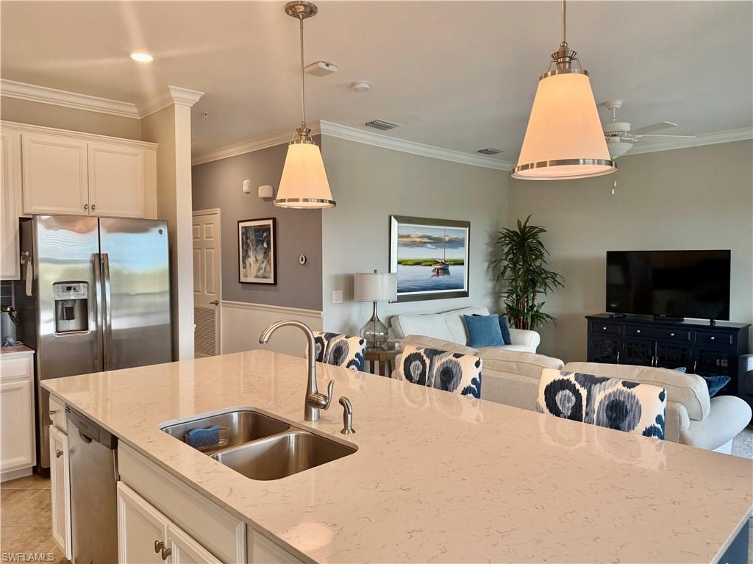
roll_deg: -2.6
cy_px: 282
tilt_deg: -0.1
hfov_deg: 71.6
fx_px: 522
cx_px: 376
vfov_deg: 56.8
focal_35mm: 24
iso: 200
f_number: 1.78
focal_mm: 6.76
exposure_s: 1/182
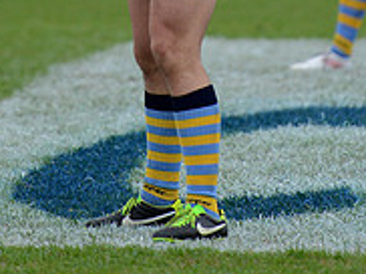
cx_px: 233
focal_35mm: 599
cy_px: -96
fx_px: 6325
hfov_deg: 3.3
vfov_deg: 2.5
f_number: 2.8
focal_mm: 195
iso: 1250
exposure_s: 1/500
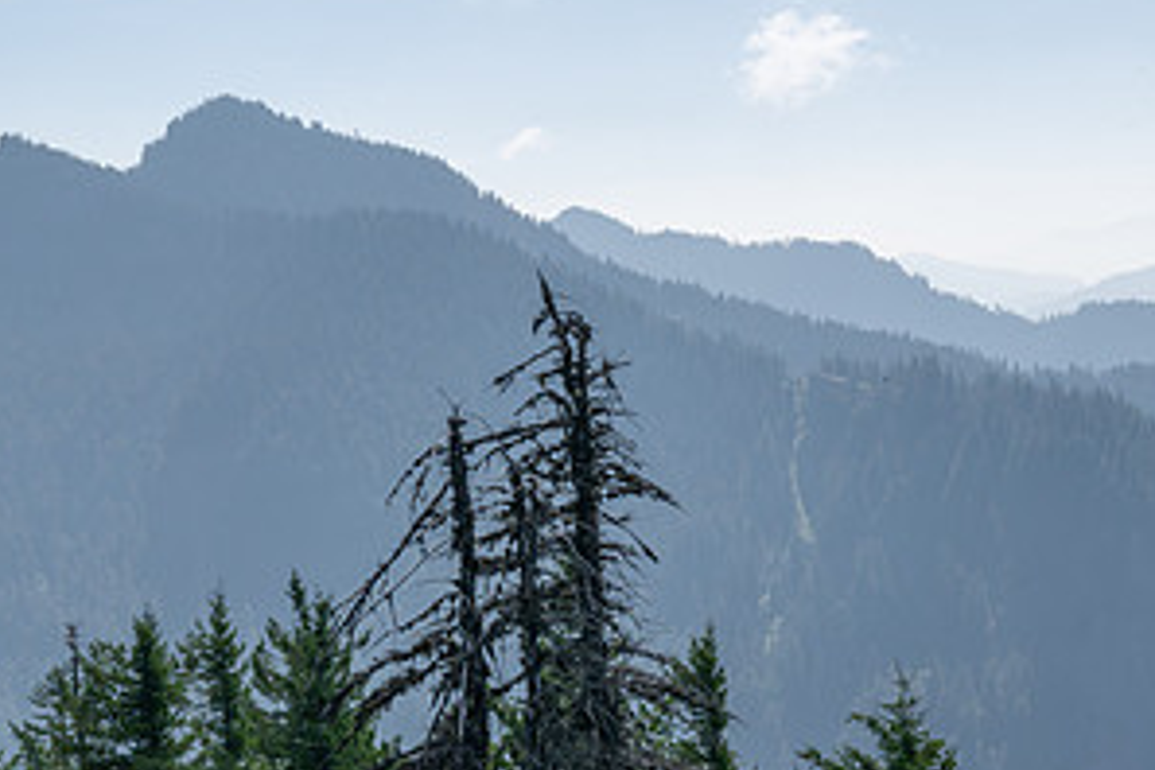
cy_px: 663
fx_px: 2759
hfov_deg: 23.6
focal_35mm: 86
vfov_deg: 15.7
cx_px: 642
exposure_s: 1/250
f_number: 22
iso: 400
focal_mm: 44
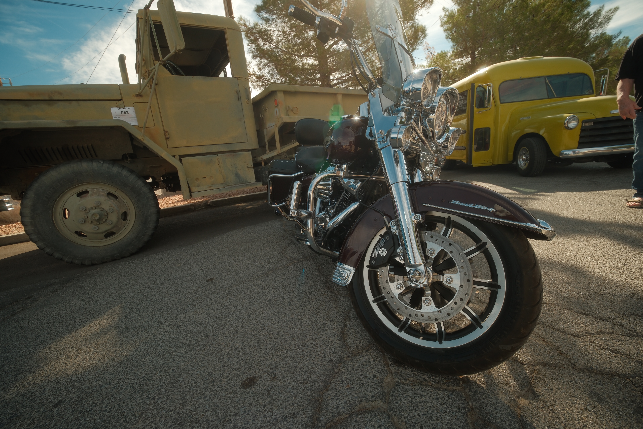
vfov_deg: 81.2
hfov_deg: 104.3
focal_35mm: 14
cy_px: 214
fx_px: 250
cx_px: 322
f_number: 5.6
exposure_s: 1/220
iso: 125
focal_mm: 9
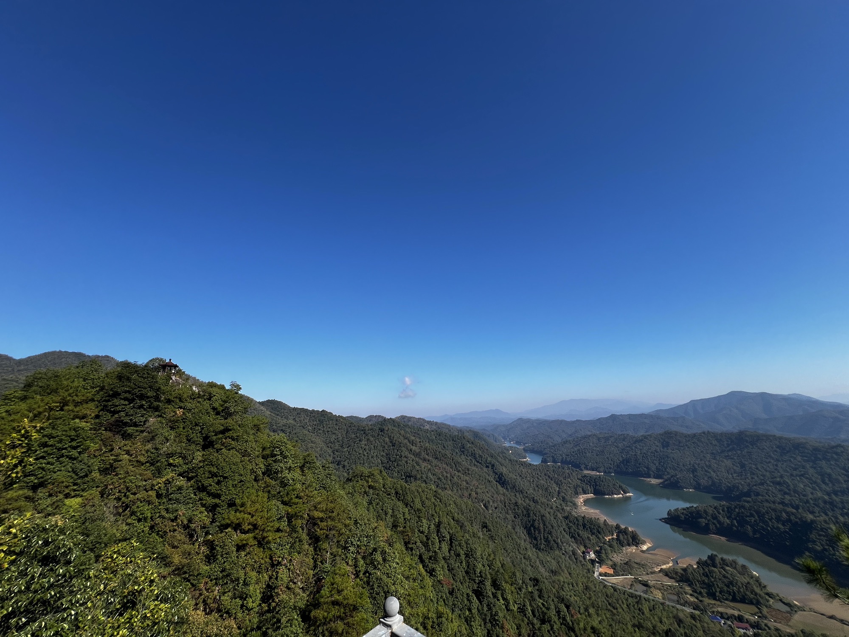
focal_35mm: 13
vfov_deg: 89.9
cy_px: 318
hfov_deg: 106.2
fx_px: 319
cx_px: 424
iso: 32
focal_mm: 1.57
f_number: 1.8
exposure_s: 1/1845
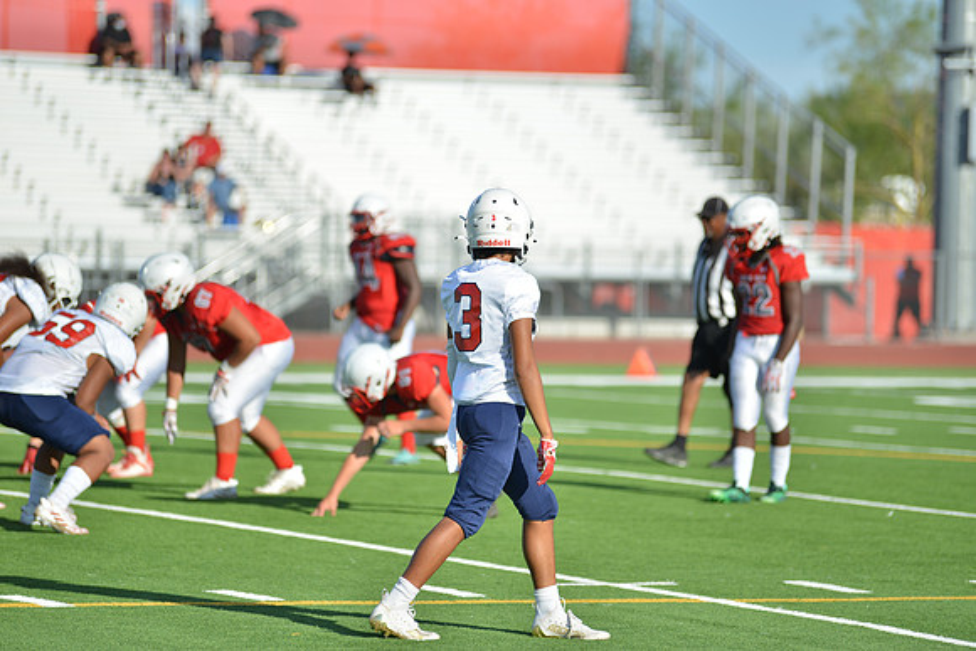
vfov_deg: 6.9
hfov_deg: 10.3
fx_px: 5423
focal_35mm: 200
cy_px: 326
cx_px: 488
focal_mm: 200
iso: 100
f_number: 2.8
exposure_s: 1/1600
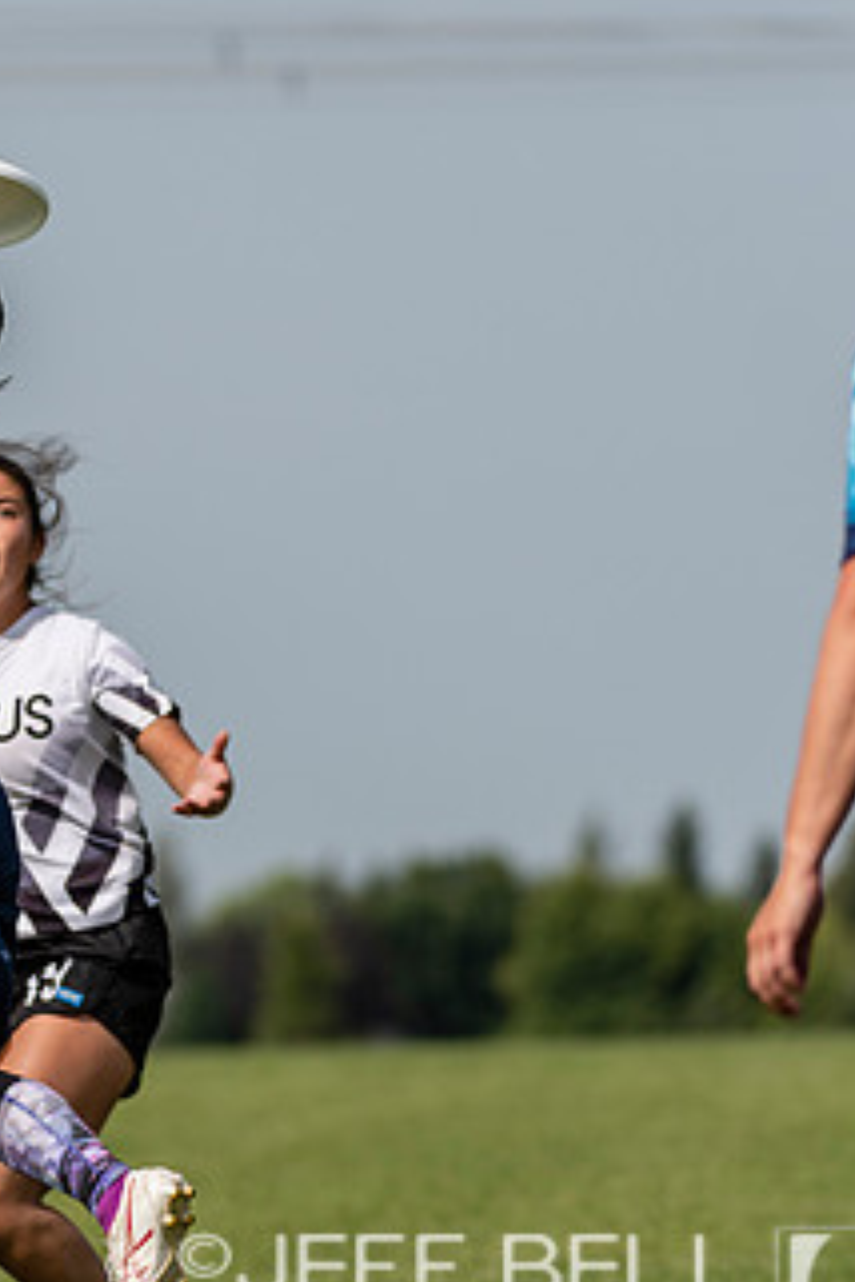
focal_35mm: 542
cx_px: -88
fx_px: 19307
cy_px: 657
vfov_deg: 3.8
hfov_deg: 2.5
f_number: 4
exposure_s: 1/1600
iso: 100
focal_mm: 200
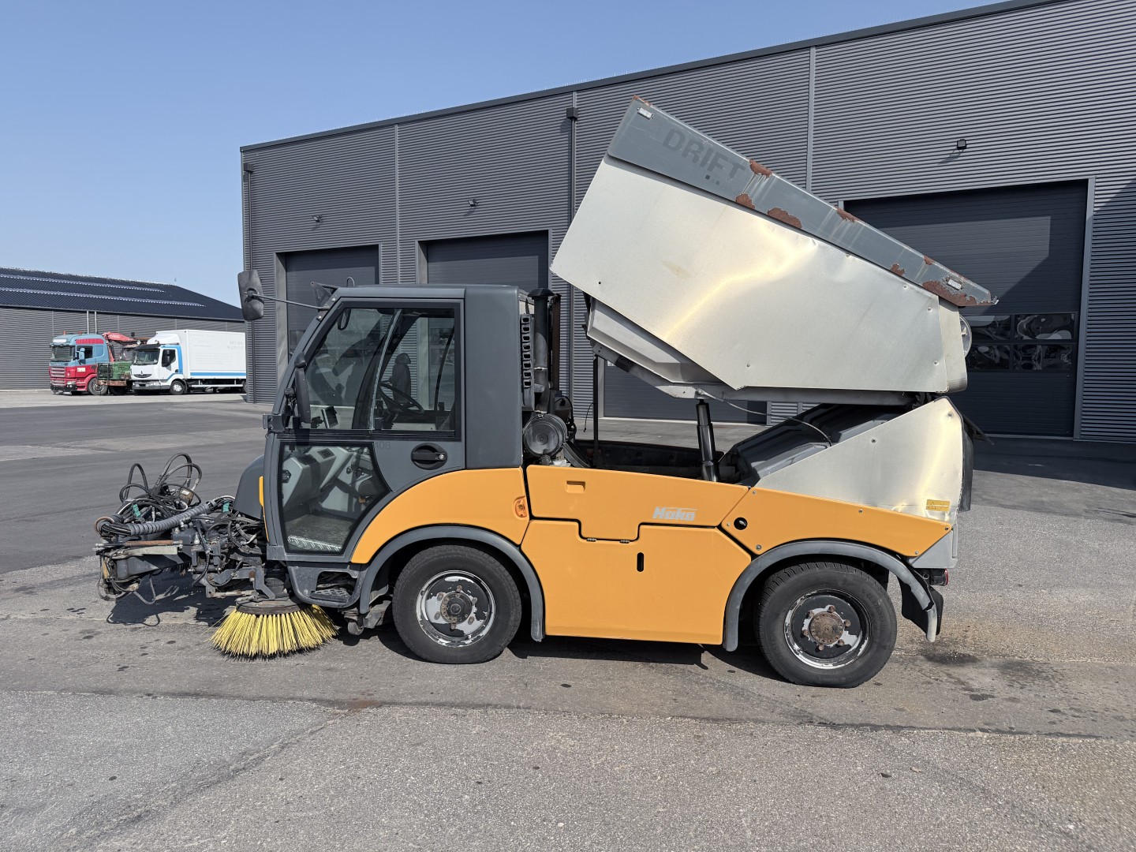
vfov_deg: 56.8
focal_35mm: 24
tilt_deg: -2.9
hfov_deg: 71.6
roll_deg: -1.6
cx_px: 568
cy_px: 426
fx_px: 788
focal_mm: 6.76
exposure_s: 1/8130
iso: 100
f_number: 1.78
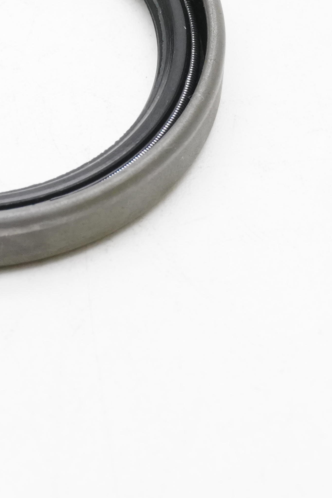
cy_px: 21
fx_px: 2781
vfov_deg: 10.2
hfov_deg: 6.8
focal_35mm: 201
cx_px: -86
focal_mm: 44
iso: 1000
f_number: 11
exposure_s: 1/80
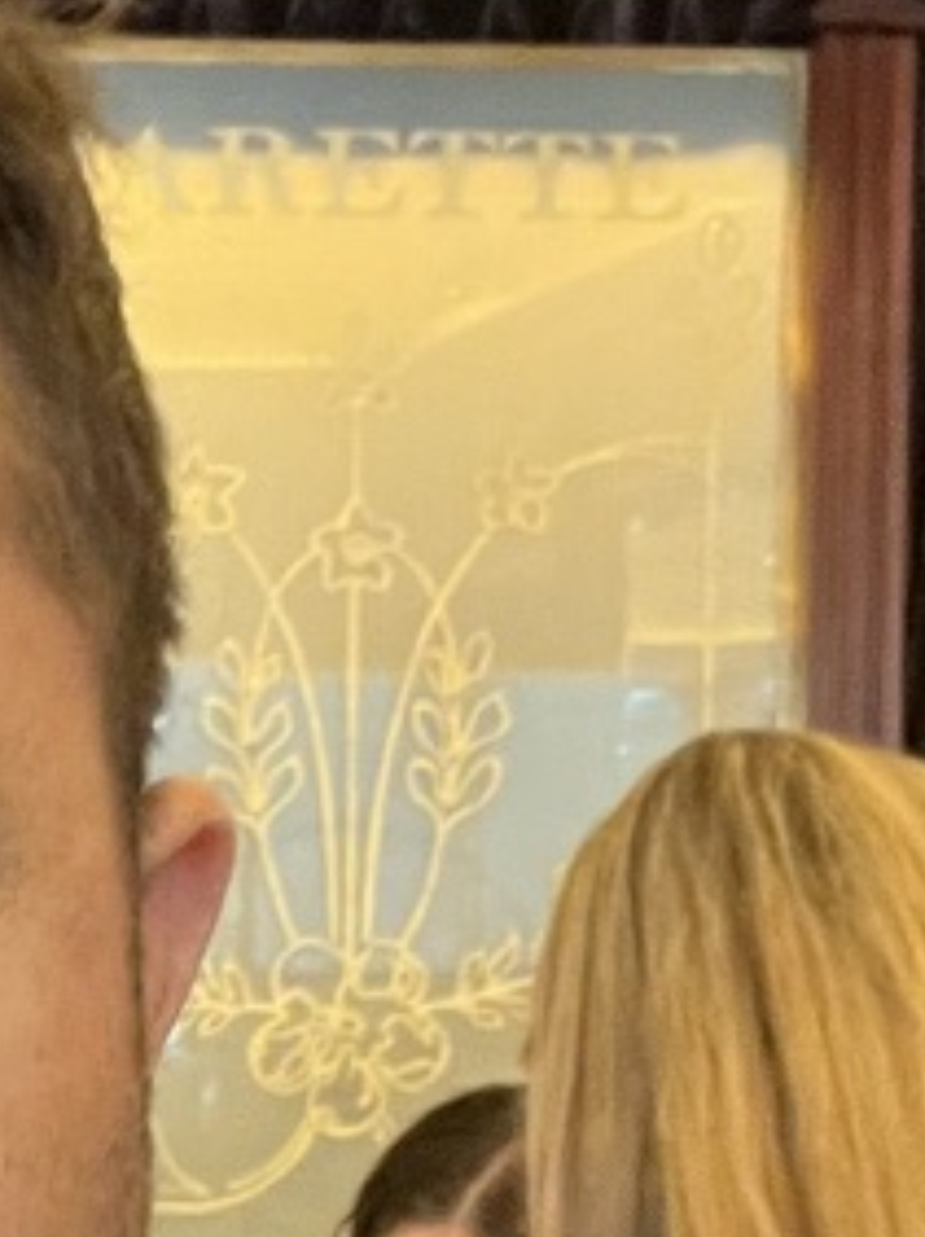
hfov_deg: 12.8
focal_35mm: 109
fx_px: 3889
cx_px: -465
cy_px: 1263
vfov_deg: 17.6
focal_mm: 2.71
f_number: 2.2
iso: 320
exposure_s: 1/25
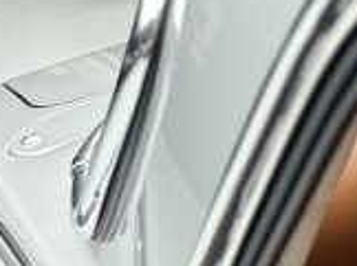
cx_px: 637
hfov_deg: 17.1
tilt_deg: -39.2
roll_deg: +0.3
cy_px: 514
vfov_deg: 13.5
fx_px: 978
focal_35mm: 95
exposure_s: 1/60
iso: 500
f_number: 1.78
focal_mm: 6.76
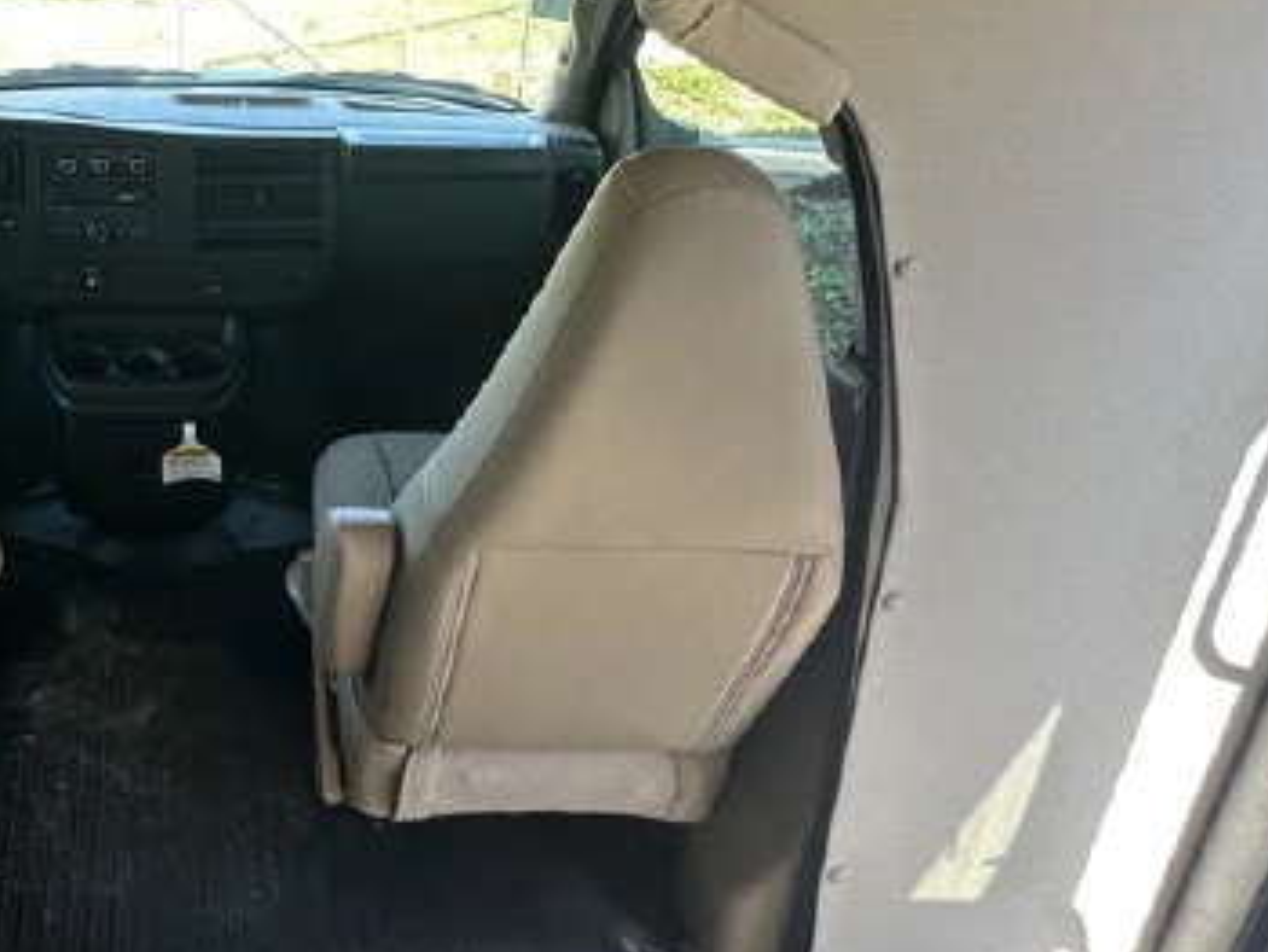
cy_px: 141
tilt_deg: -22.0
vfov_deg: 41.5
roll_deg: +1.2
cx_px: 163
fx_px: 1173
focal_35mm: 32
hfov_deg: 51.2
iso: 80
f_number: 2.2
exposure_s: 1/99
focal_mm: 2.22
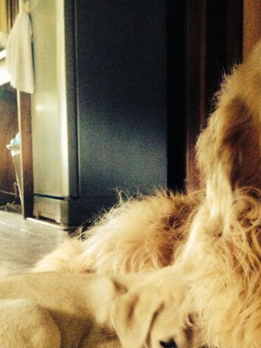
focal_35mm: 73
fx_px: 734
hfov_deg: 20.1
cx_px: 179
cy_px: 235
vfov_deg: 26.5
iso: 800
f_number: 2.4
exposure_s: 1/15
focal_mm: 4.28
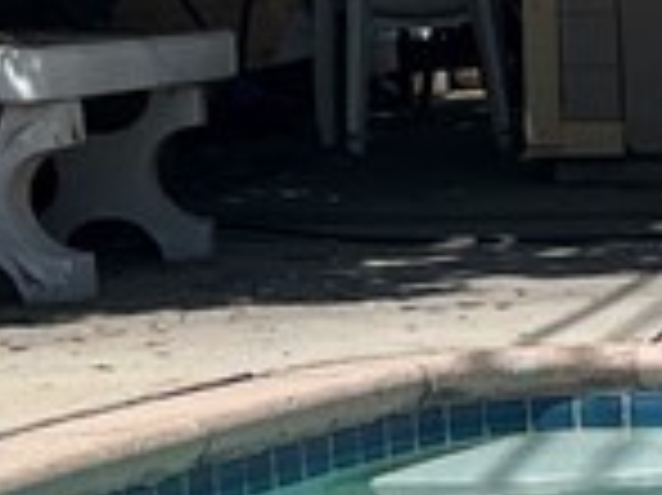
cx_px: 1599
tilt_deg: -12.2
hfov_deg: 9.7
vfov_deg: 8.1
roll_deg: -0.8
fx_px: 3459
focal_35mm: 181
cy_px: 603
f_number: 1.6
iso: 50
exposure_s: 1/5848
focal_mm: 5.1
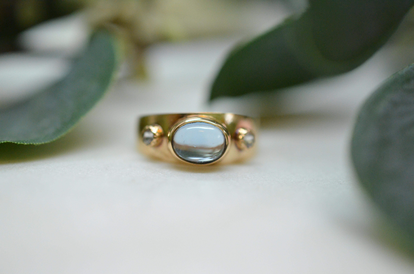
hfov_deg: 33.5
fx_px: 689
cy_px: 137
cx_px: 207
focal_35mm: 60
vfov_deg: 22.5
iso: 4000
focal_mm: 40
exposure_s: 1/2500
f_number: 4
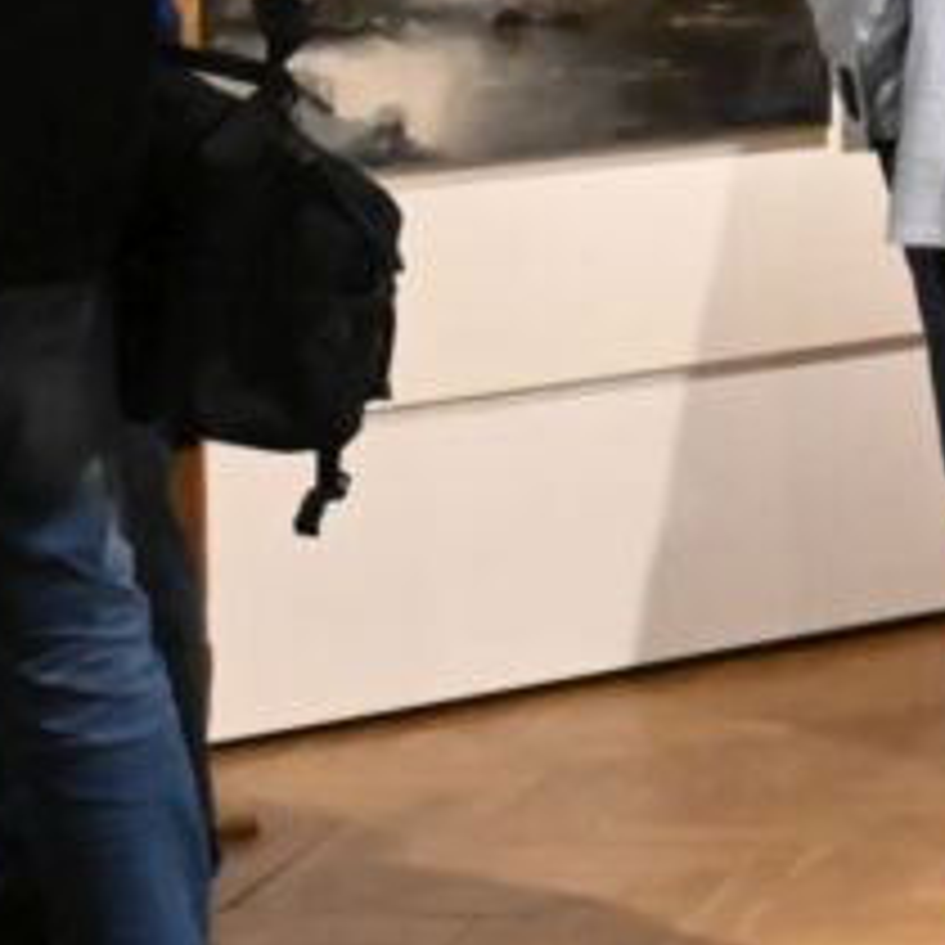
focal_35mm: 153
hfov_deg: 10.5
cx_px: 1876
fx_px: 4726
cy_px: -182
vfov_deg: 11.2
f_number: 7.1
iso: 16000
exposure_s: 1/200
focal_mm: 37
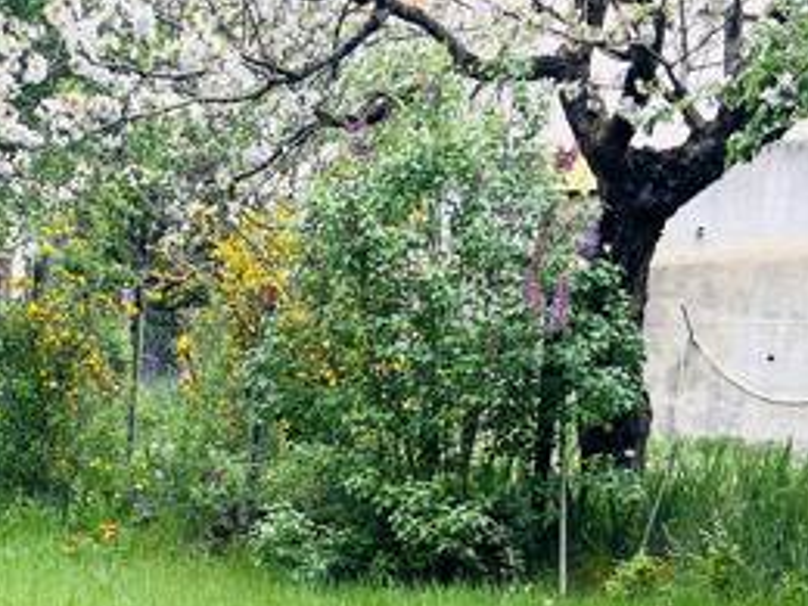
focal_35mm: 80
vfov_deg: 17.0
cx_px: 78
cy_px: 855
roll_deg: -2.2
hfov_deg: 23.7
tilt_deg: -12.9
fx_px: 1867
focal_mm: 5.1
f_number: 1.6
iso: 50
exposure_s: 1/378
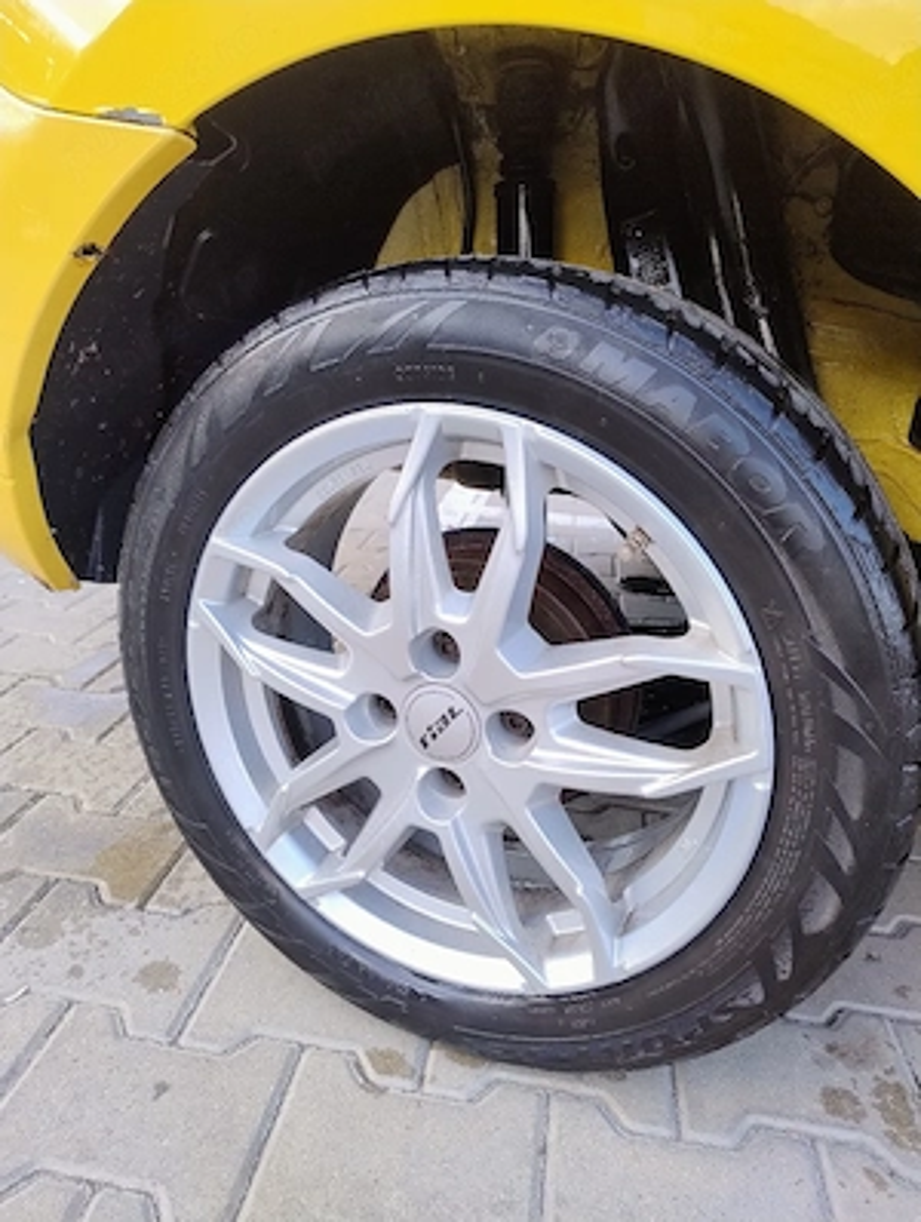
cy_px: 611
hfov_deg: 57.0
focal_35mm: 24
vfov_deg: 71.5
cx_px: 460
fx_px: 849
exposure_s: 1/100
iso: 118
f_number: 1.8
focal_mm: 5.56
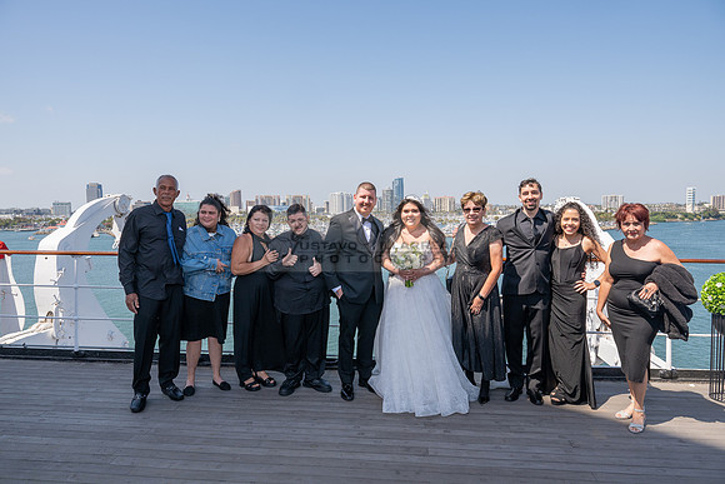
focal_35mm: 24
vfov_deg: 53.2
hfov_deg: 73.7
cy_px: 242
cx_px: 362
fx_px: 483
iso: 200
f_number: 11
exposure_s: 1/200
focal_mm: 24
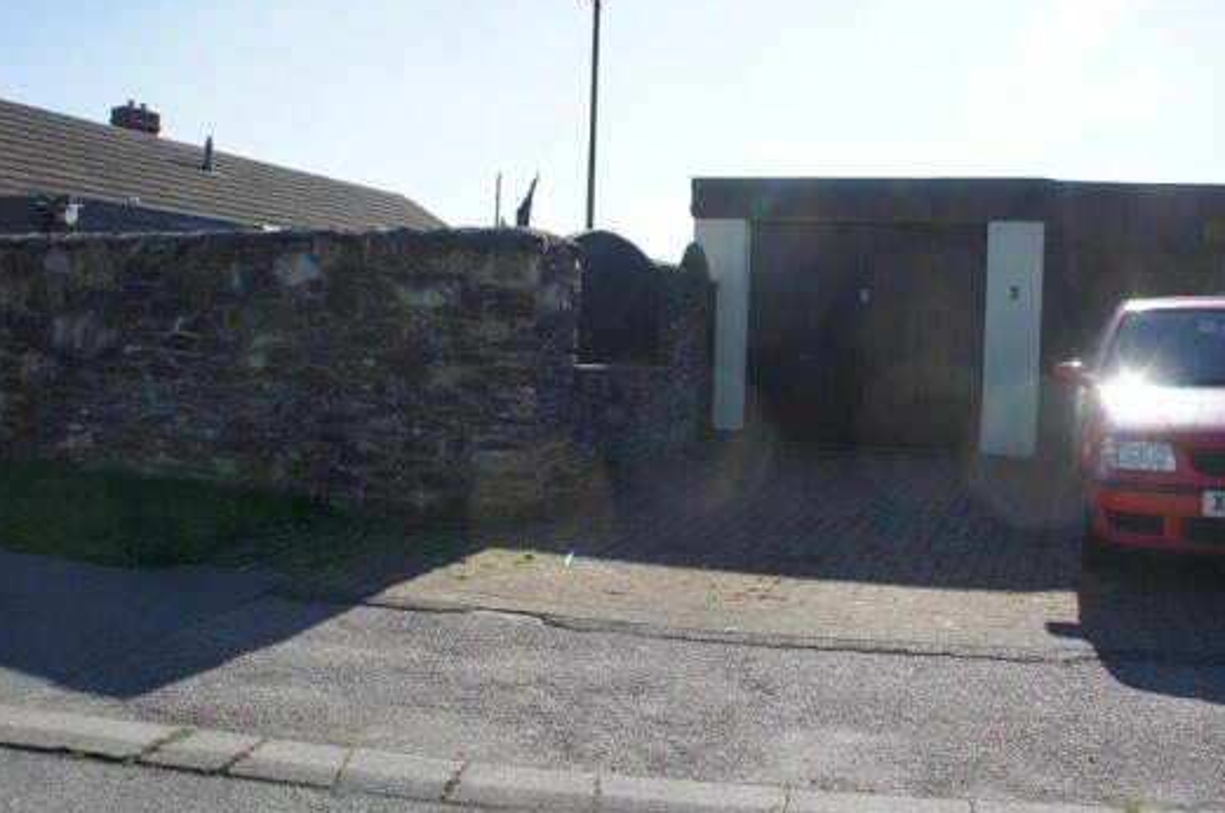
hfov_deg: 55.7
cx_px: 687
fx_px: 1155
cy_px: 352
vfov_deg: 38.7
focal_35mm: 34
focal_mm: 18
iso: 200
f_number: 7.1
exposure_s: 1/400
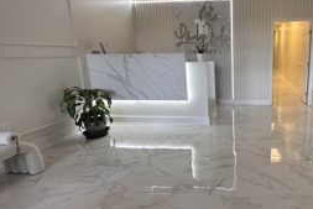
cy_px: 94
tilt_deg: -11.8
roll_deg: +0.2
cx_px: 242
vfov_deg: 55.1
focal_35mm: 23
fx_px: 200
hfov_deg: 69.9
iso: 80
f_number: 2.2
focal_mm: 2.22
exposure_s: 1/120
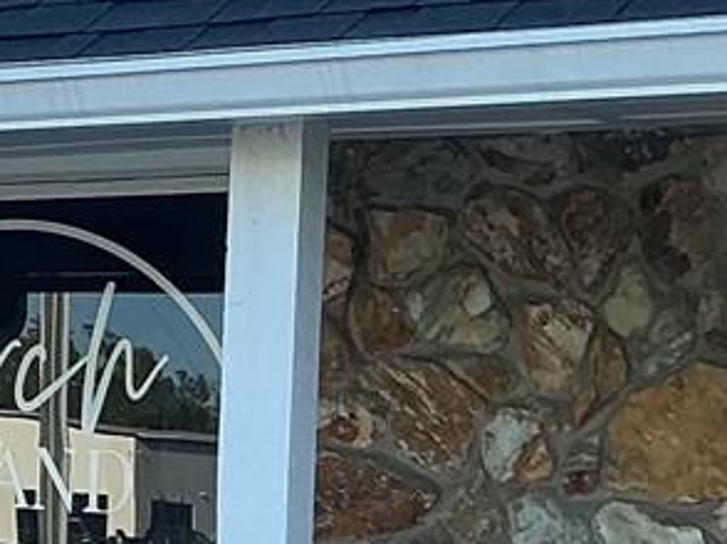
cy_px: 292
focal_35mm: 158
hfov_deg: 11.3
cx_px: -757
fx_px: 3316
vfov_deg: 9.4
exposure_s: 1/657
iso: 25
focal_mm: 3
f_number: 1.8
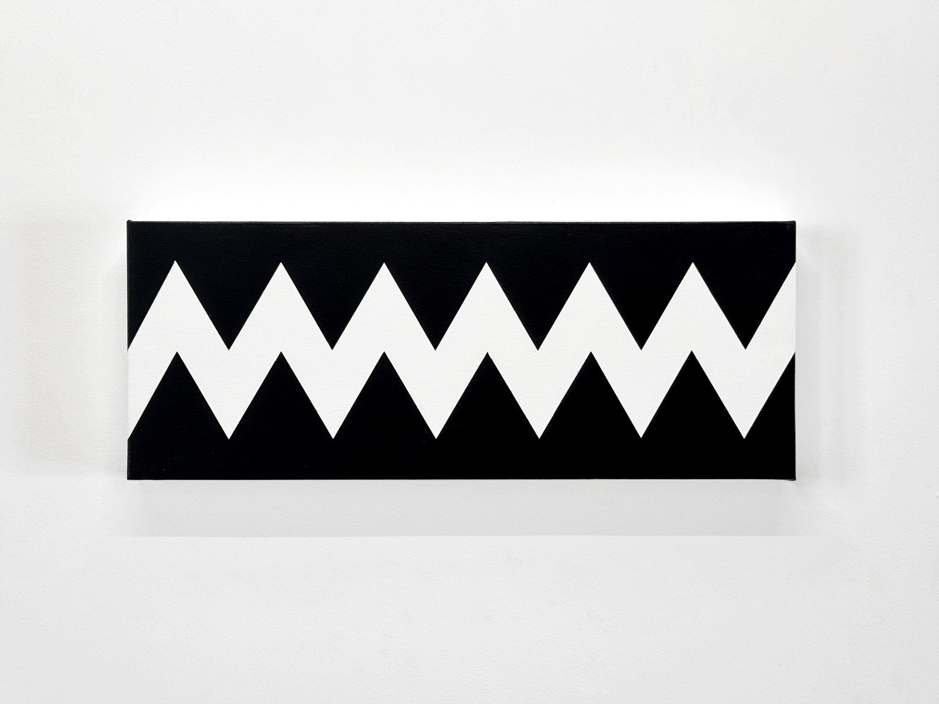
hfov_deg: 39.7
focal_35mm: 48
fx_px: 1302
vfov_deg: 30.3
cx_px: 470
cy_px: 352
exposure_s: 1/100
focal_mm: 6.76
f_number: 1.78
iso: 64
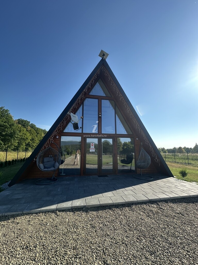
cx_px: 99
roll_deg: -0.2
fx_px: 107
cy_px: 132
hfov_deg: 85.7
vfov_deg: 102.1
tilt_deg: +11.3
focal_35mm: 14
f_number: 2.2
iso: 40
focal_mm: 2.22
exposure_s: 1/769
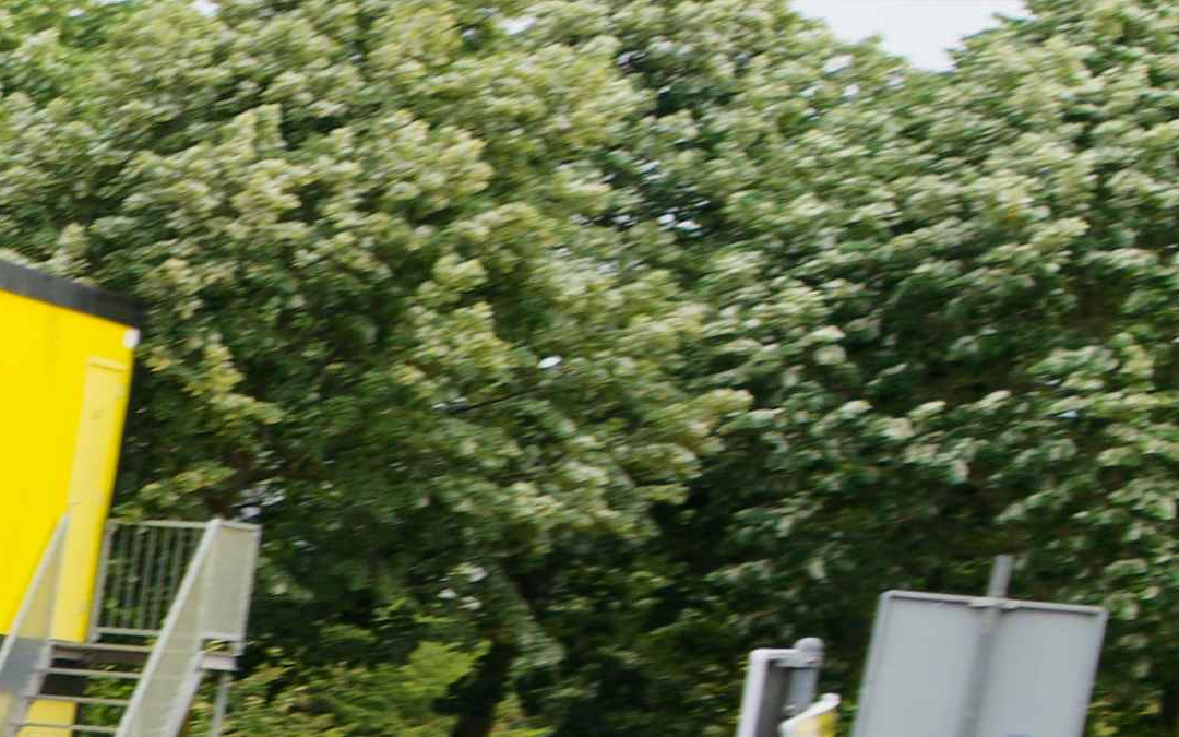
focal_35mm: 187
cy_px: 1554
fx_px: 6009
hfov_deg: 8.0
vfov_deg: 6.8
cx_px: -3211
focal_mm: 24
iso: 64
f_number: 4
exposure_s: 1/250
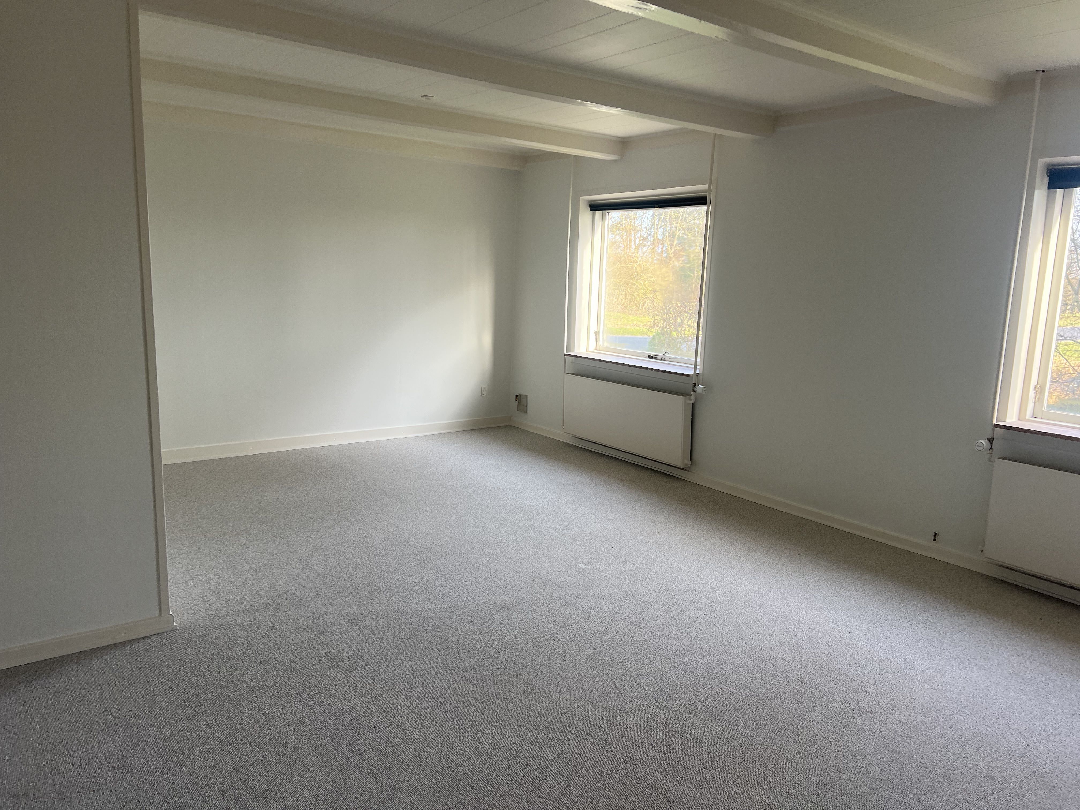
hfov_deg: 67.3
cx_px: 540
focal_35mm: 26
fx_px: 811
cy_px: 405
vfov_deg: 53.1
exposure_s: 1/131
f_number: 1.5
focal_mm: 5.7
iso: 64
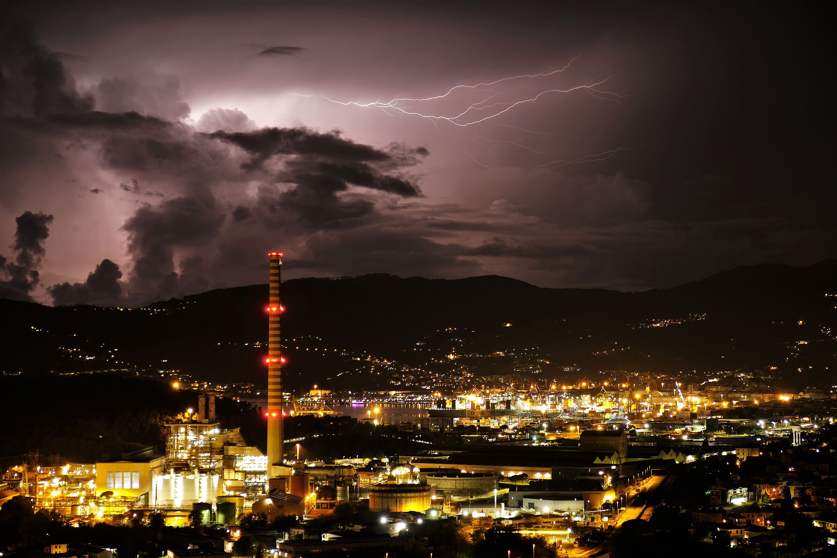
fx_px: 1697
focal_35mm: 73
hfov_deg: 27.7
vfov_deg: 18.7
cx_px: 418
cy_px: 279
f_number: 4
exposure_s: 6.5
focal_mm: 48.4
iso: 100
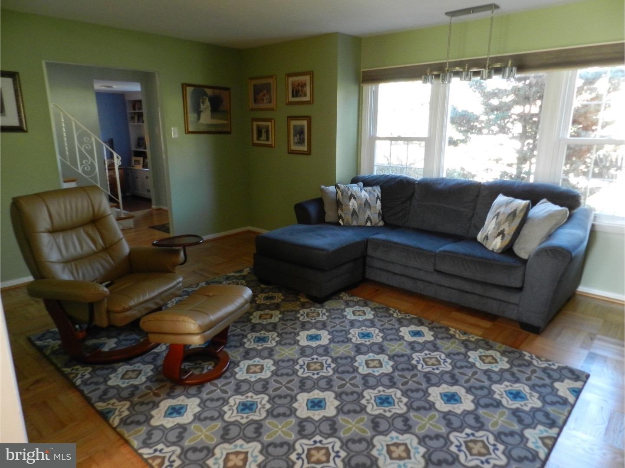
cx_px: 312
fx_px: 415
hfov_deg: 73.9
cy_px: 234
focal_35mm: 23
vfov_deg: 58.9
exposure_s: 1/25
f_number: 3.4
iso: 400
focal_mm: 4
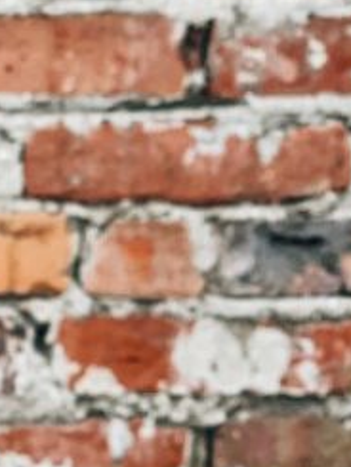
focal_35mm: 217
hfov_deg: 6.7
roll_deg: -0.1
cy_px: 335
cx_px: -208
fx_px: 2931
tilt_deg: -8.3
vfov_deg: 9.1
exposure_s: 1/122
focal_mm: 6
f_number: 2.4
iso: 16
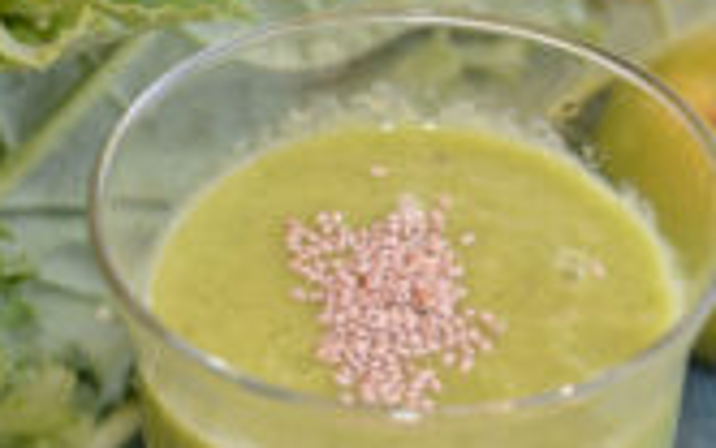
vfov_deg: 14.8
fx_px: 1718
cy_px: 334
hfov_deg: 23.5
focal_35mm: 88
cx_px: 336
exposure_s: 1/200
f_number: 4
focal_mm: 24
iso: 200
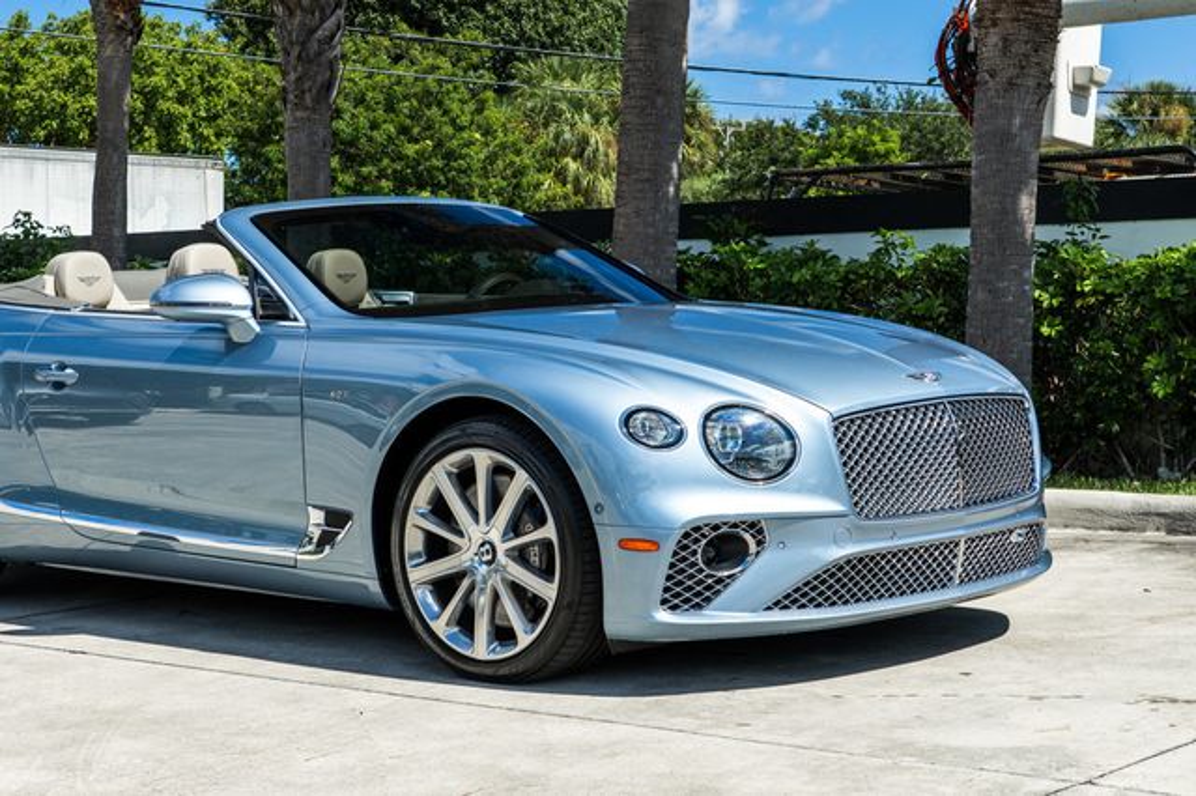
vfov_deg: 19.4
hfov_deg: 28.8
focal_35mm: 70
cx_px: 447
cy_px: 398
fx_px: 2323
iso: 200
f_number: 8
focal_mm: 43
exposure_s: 1/160
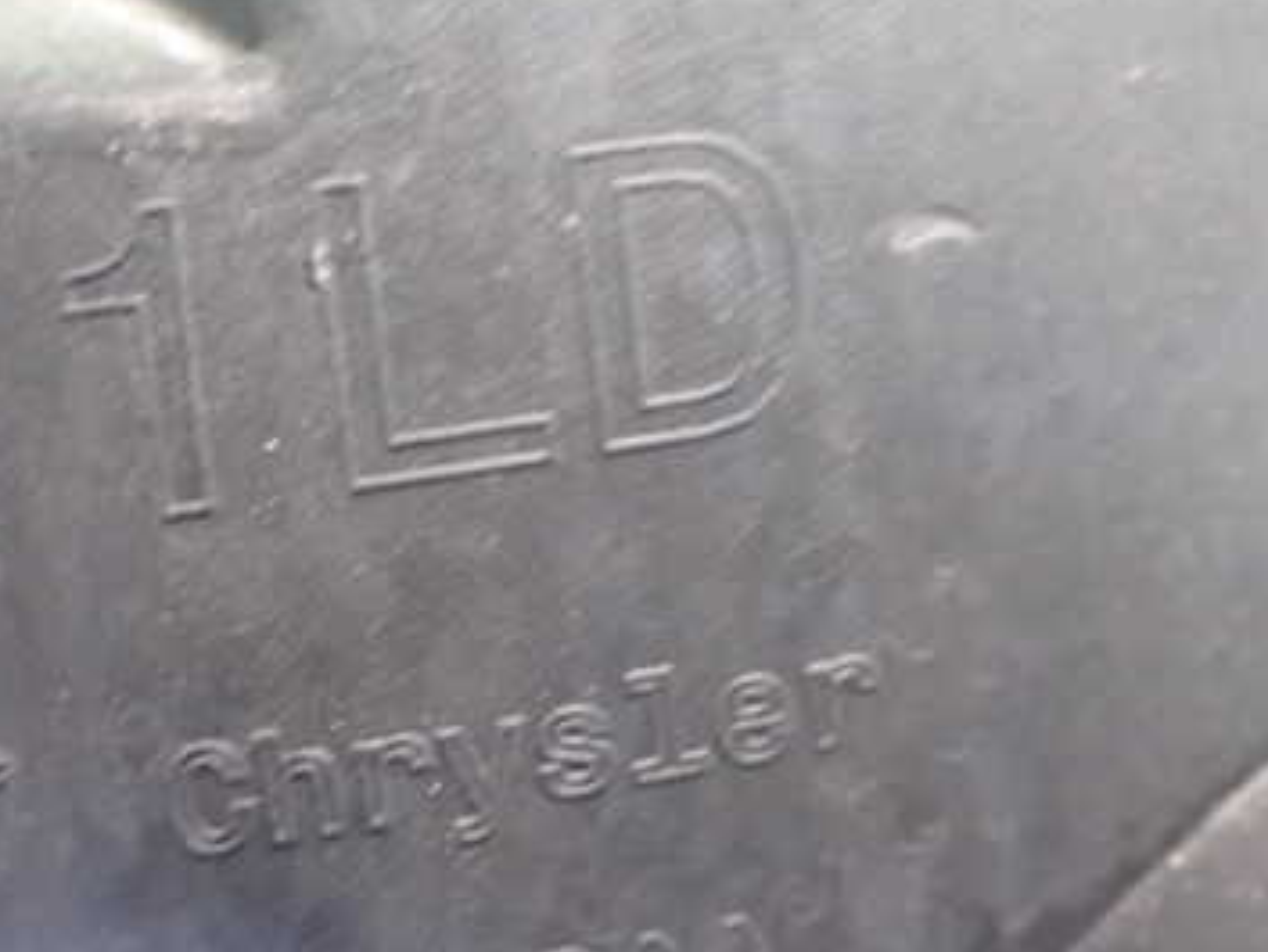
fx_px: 1869
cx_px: 460
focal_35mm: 51
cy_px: 471
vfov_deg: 28.6
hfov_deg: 37.2
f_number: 2.3
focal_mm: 5.4
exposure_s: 1/30
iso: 1250
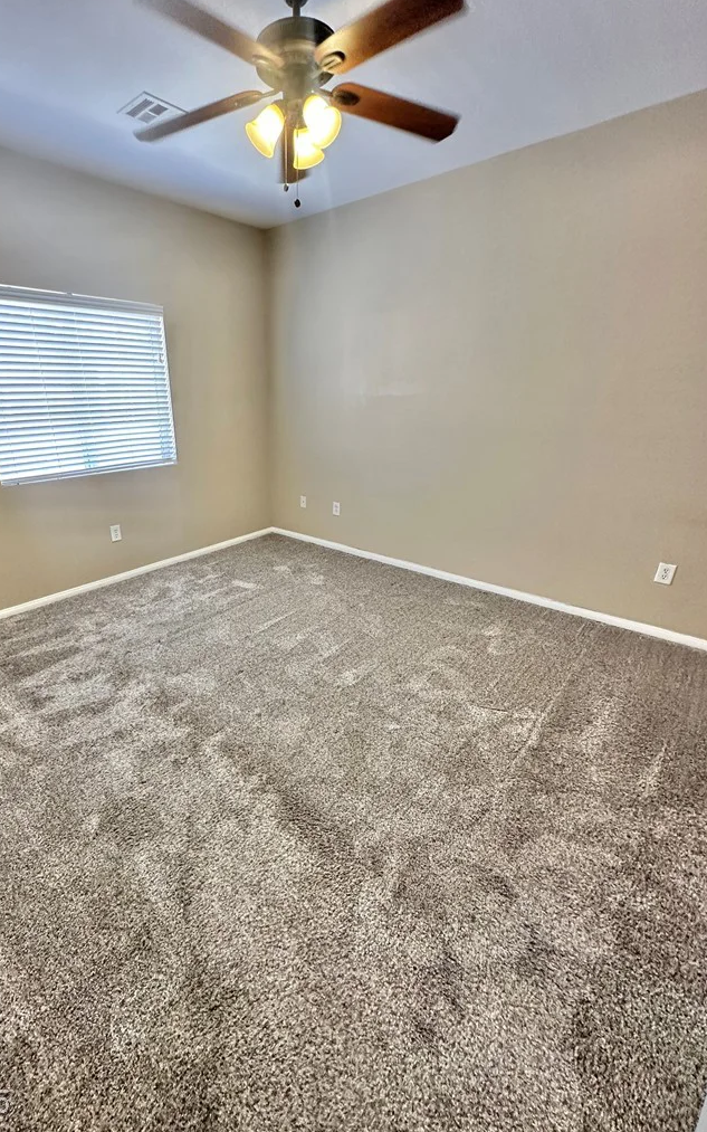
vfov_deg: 101.5
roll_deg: -2.2
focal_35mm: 15
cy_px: 562
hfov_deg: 74.1
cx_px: 288
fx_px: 462
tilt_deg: -21.3
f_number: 2.2
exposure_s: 1/79
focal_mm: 2.22
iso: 320
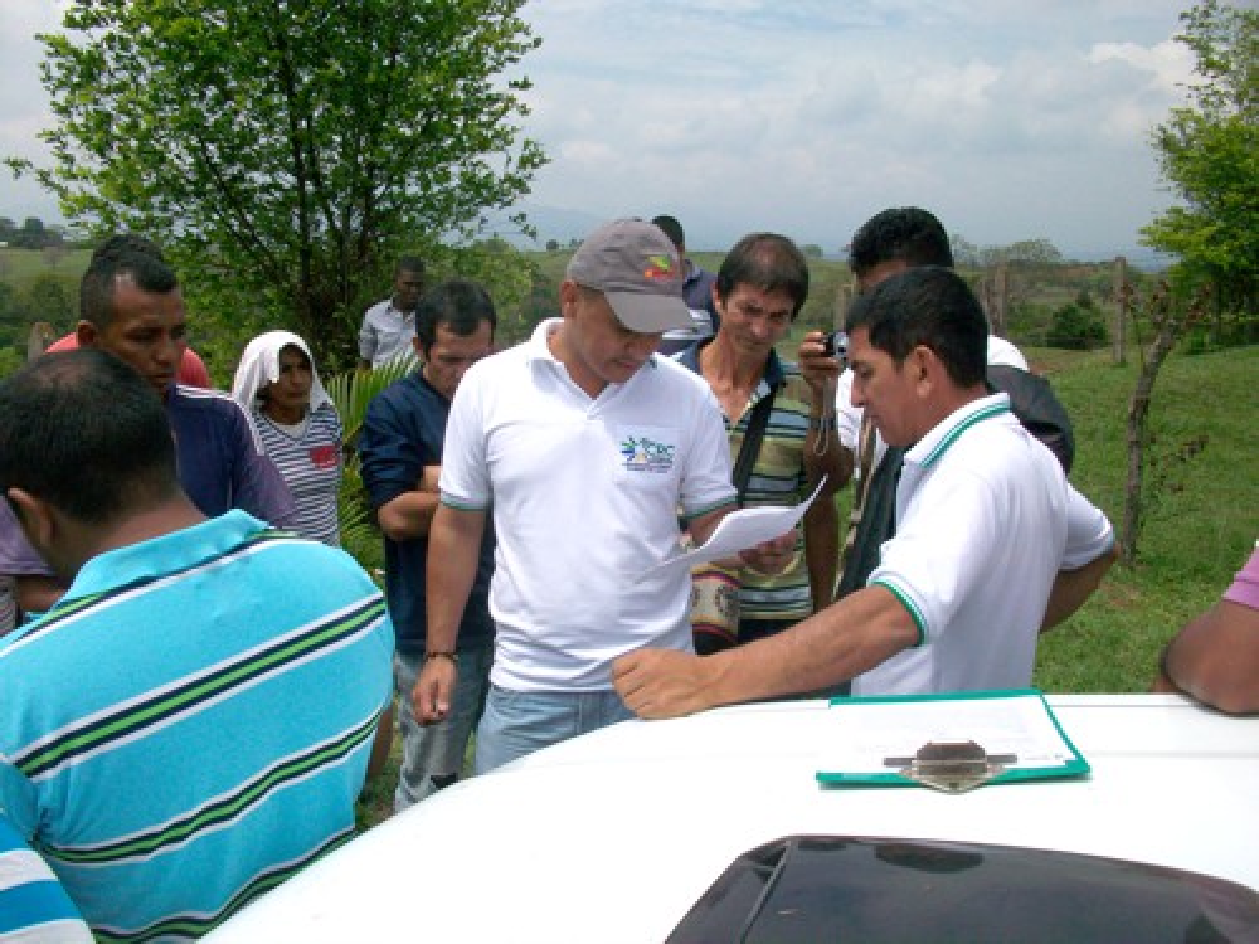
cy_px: 472
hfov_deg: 56.8
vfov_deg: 44.2
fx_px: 1164
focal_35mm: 32
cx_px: 630
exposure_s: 1/800
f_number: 5.5
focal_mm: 5.7
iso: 64
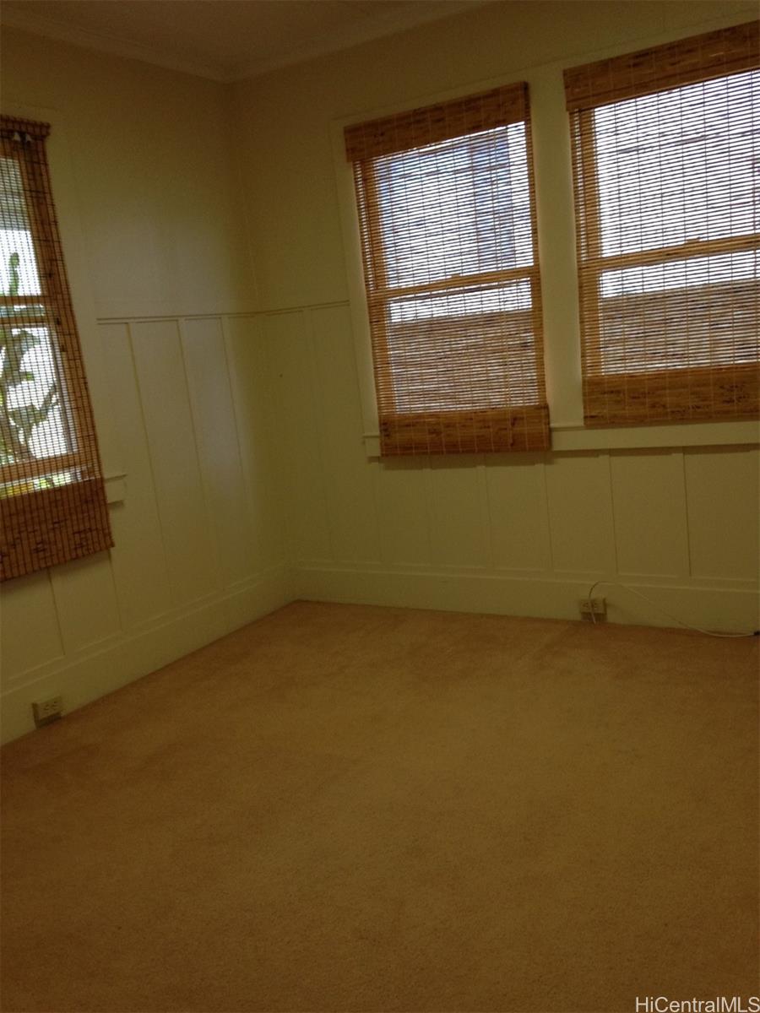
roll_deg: +4.9
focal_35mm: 33
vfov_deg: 55.4
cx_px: 380
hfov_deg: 42.9
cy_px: 506
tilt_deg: -11.2
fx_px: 966
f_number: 2.4
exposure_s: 1/20
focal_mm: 4.12
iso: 100
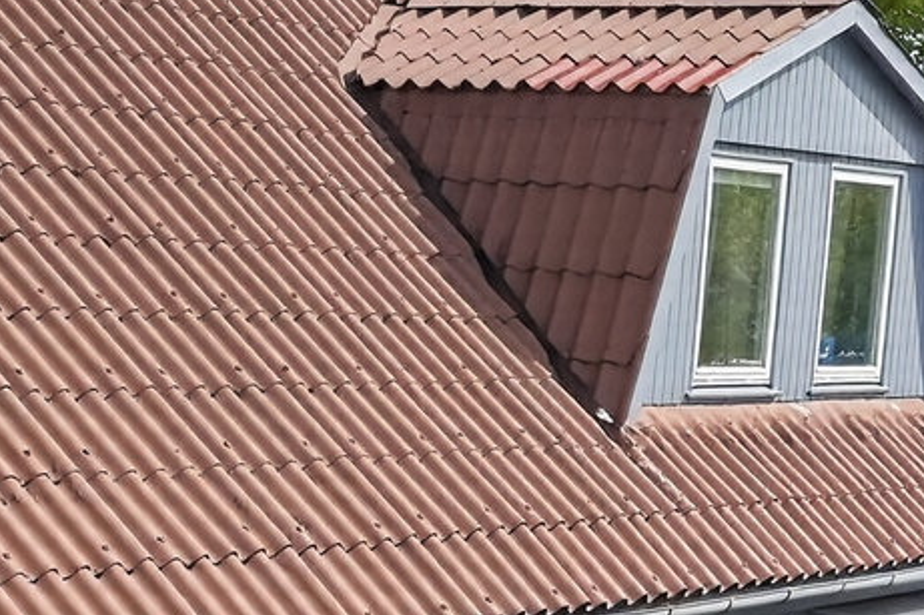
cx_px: 140
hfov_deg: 18.2
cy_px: 881
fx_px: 2848
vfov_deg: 11.9
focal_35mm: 111
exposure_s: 1/4000
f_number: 8
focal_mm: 20
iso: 1250
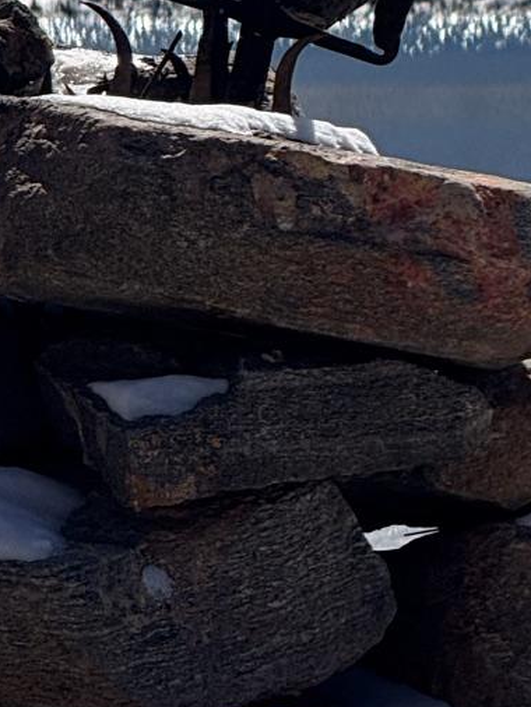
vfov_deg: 4.4
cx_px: 890
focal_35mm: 455
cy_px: 117
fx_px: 9298
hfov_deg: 3.3
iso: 50
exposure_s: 1/3344
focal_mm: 15.66
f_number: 2.8
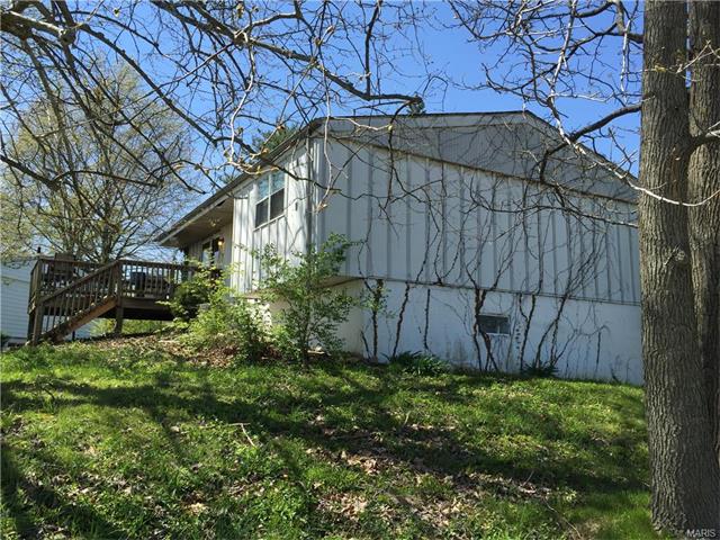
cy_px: 270
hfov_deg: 61.7
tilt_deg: +7.9
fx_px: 603
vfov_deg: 48.2
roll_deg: -1.0
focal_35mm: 29
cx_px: 360
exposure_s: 1/1199
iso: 32
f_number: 2.2
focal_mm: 4.15
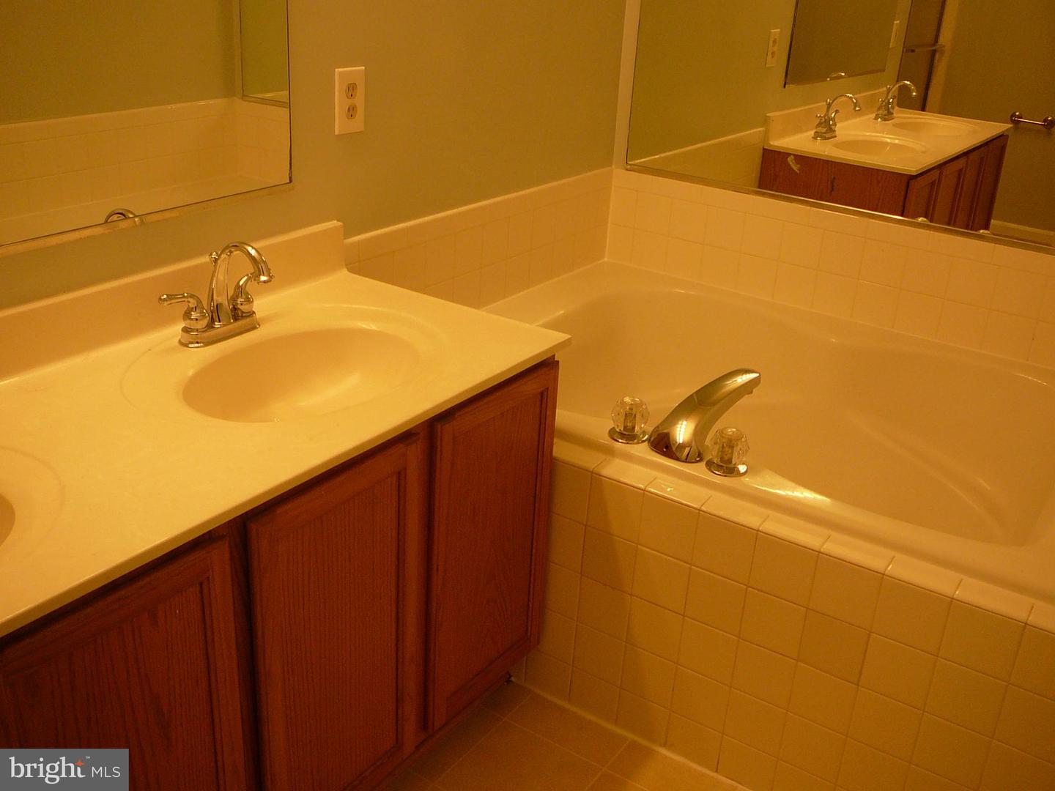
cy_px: 396
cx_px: 528
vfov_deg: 40.7
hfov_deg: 52.6
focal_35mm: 35
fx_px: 1067
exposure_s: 1/50
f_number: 2.8
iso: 100
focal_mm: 5.2
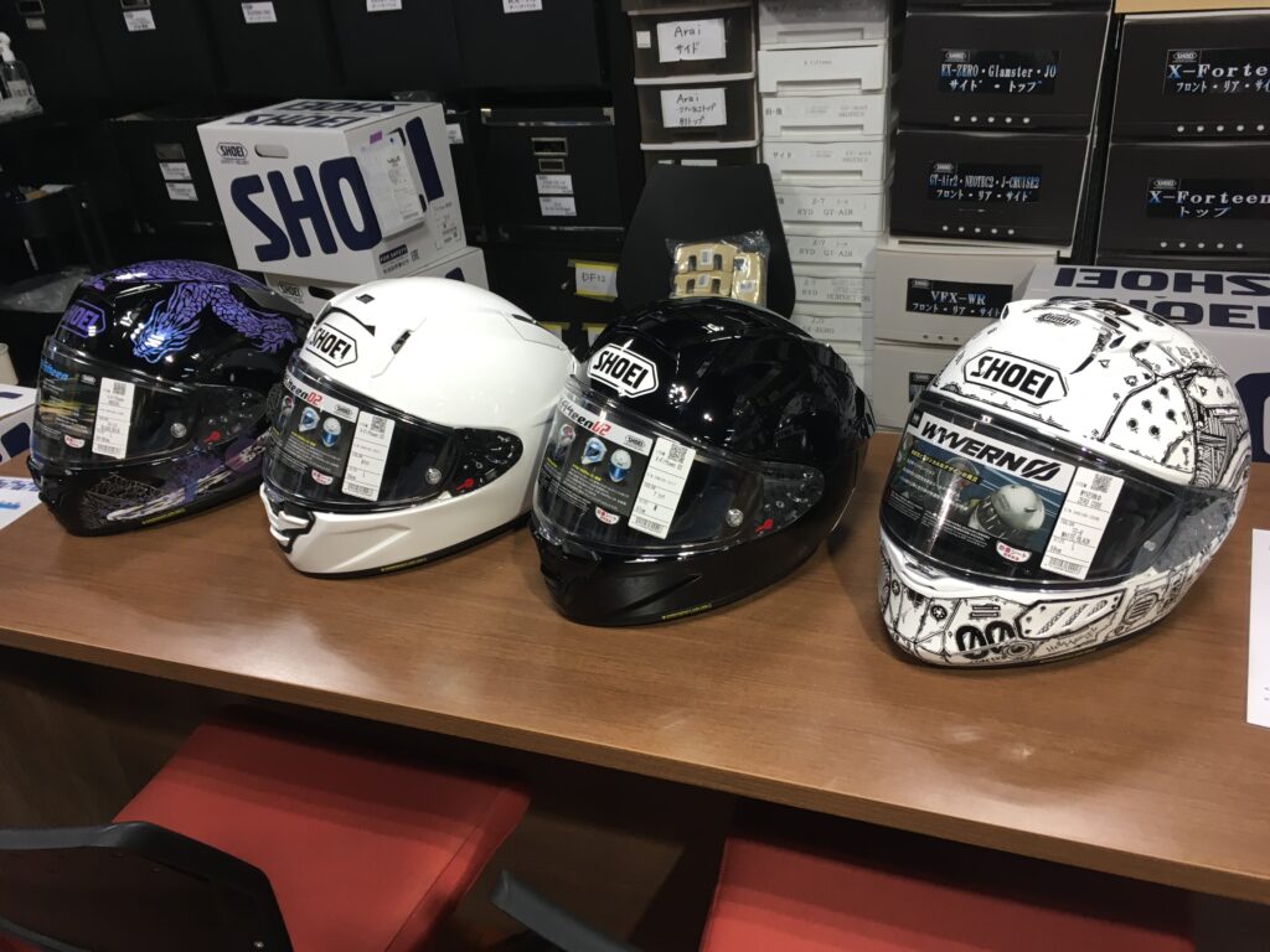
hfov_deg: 61.7
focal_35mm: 29
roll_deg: +3.8
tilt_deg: -29.2
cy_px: 476
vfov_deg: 48.2
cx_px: 635
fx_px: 1064
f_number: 2.2
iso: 50
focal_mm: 4.15
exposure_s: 1/30
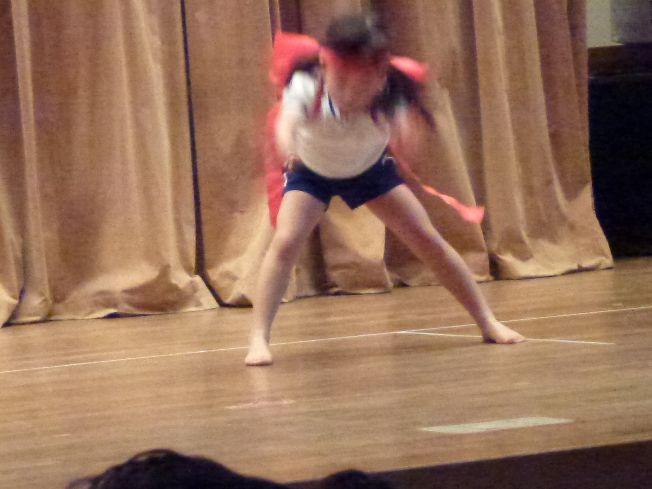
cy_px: 160
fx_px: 3504
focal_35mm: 186
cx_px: 190
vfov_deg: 8.0
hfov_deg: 10.6
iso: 1600
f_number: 5
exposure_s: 1/60
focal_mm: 17.3
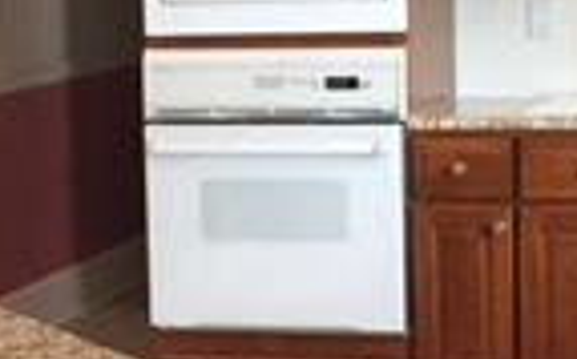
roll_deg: +0.8
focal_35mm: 138
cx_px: 242
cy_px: 218
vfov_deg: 9.5
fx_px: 2168
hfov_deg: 15.2
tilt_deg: -8.2
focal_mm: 4.15
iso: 80
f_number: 2.2
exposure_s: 1/30
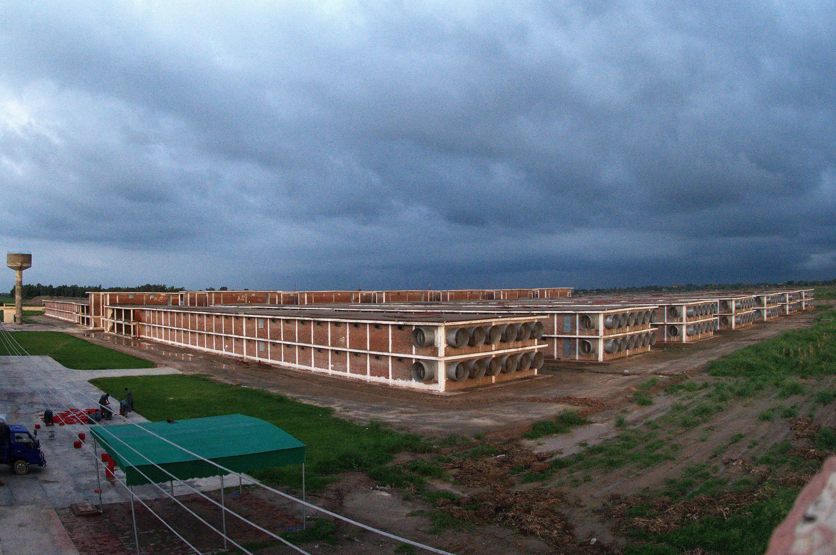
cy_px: 278
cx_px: 418
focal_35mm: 16
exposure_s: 1/60
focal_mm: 10.5
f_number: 5.6
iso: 800
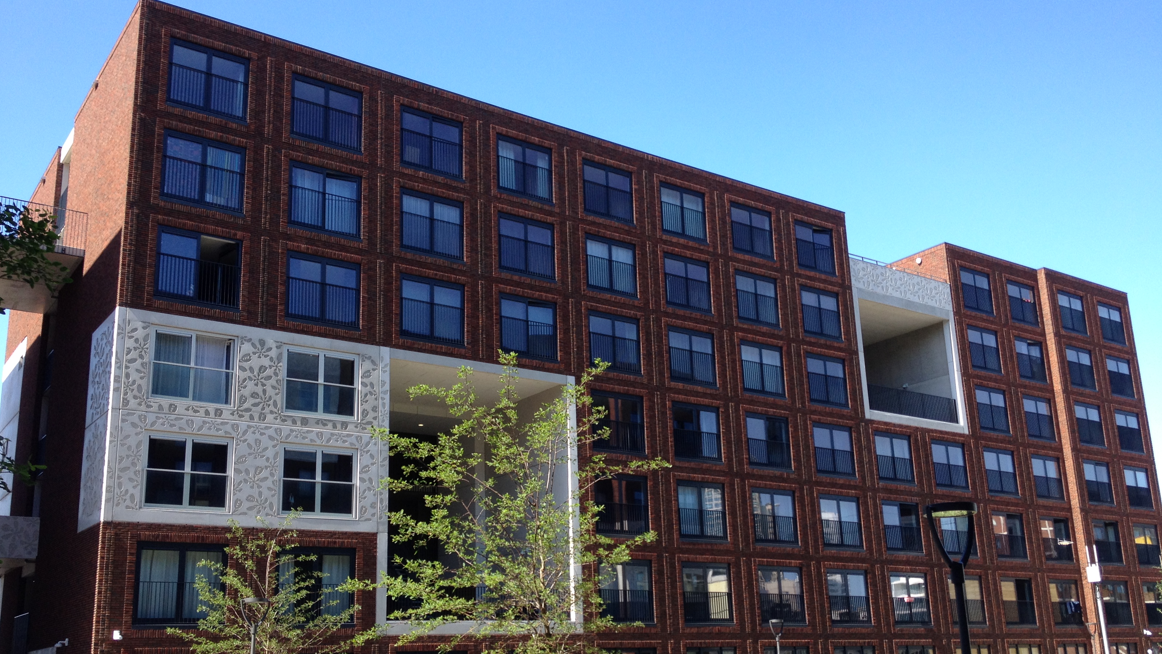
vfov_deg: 30.4
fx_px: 1202
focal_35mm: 39
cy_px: 384
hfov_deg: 51.6
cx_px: 582
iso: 50
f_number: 2.4
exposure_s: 1/445
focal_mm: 4.28
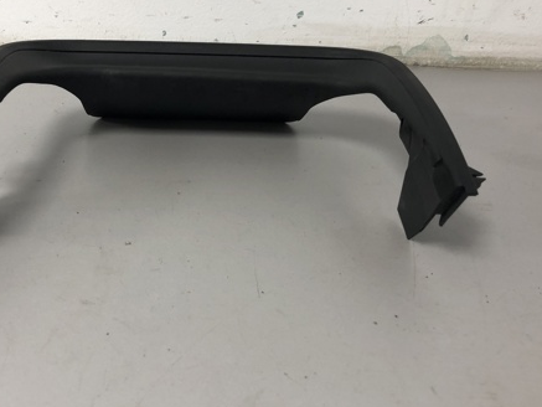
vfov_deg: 35.1
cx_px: 215
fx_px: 642
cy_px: 175
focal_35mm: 41
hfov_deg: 45.5
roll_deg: -1.2
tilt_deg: -32.4
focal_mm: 4
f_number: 1.8
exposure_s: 1/33
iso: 40
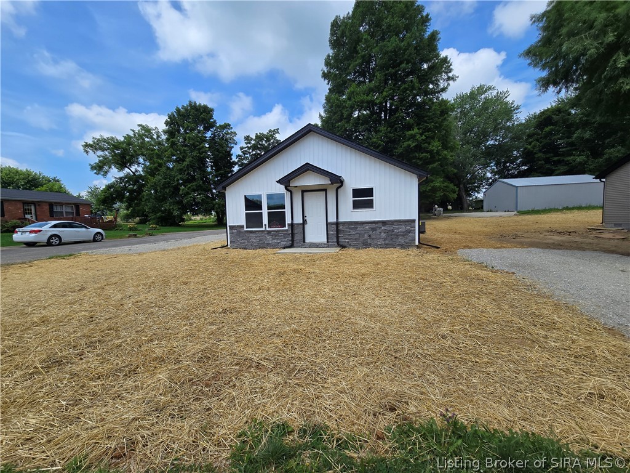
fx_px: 237
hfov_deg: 106.2
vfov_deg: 89.9
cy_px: 236
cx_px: 315
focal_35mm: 13
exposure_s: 1/2430
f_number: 2.2
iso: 50
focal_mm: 2.2
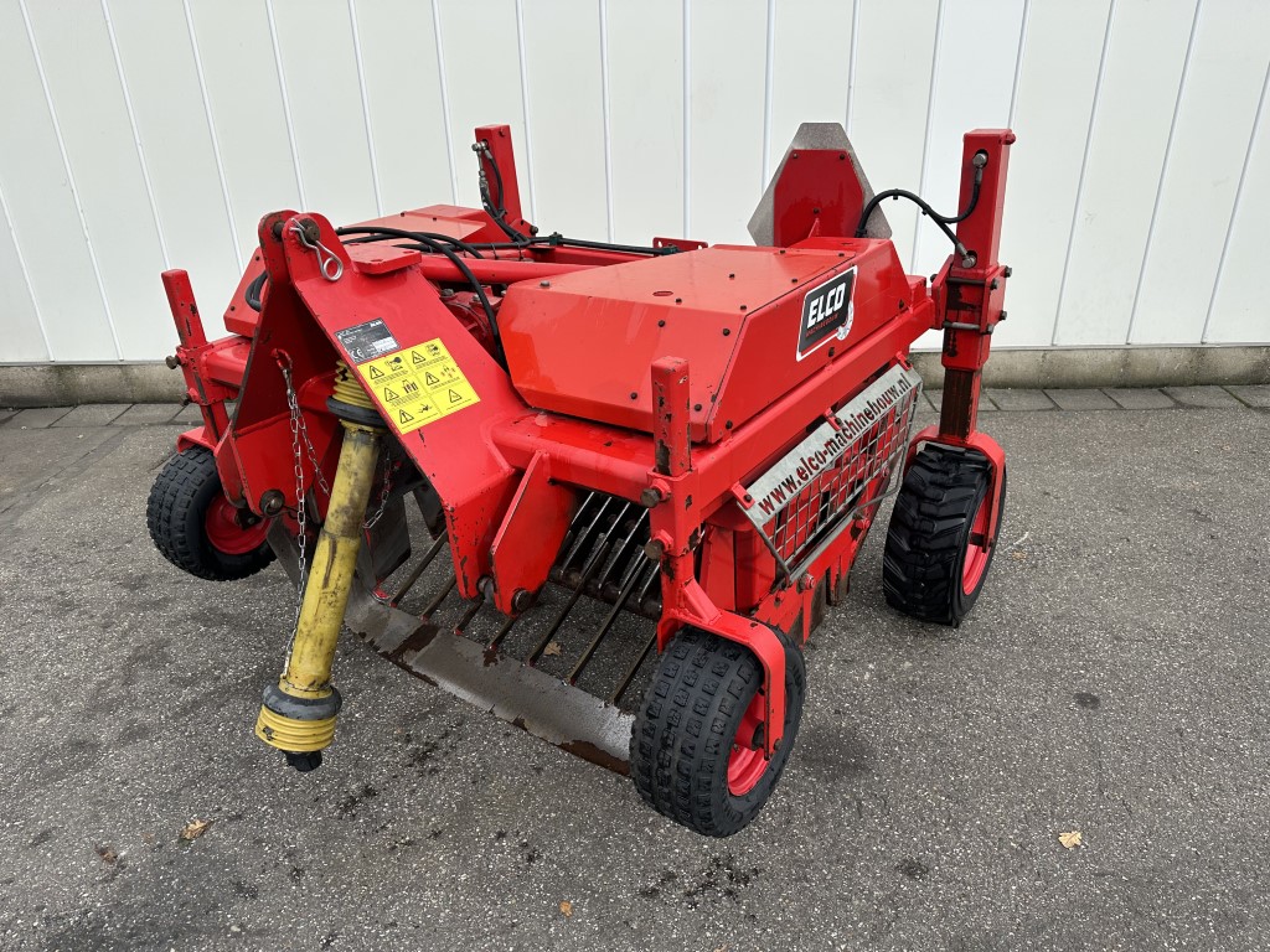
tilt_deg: -25.4
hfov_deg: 71.6
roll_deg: +1.0
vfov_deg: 56.8
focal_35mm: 24
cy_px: 476
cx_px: 635
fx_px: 881
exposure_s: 1/1587
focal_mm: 6.86
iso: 80
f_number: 1.78
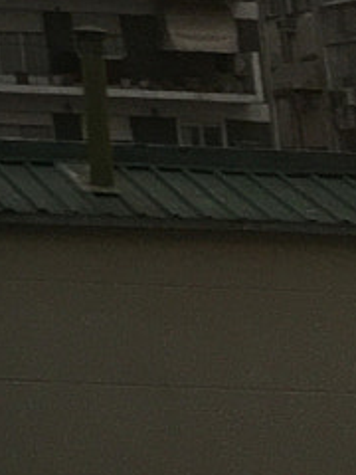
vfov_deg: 8.7
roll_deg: -0.7
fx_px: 2646
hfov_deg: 6.8
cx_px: -785
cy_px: -904
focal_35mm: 193
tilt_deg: +22.4
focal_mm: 4.15
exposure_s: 1/50
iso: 32
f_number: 2.2
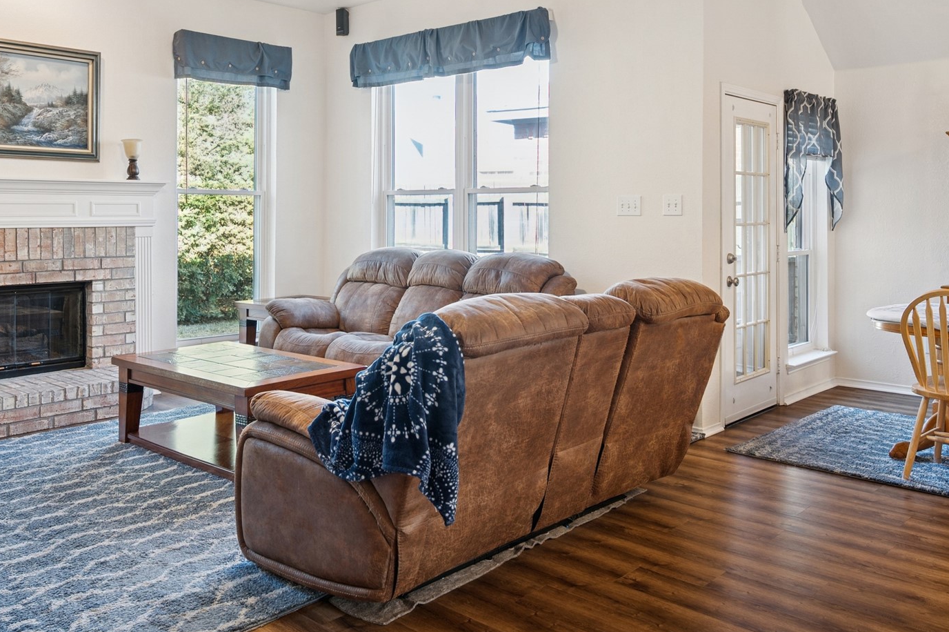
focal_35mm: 31
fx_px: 811
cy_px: 252
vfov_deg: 42.3
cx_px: 432
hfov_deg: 60.5
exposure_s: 1/1.25
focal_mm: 19.5
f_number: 8
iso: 250
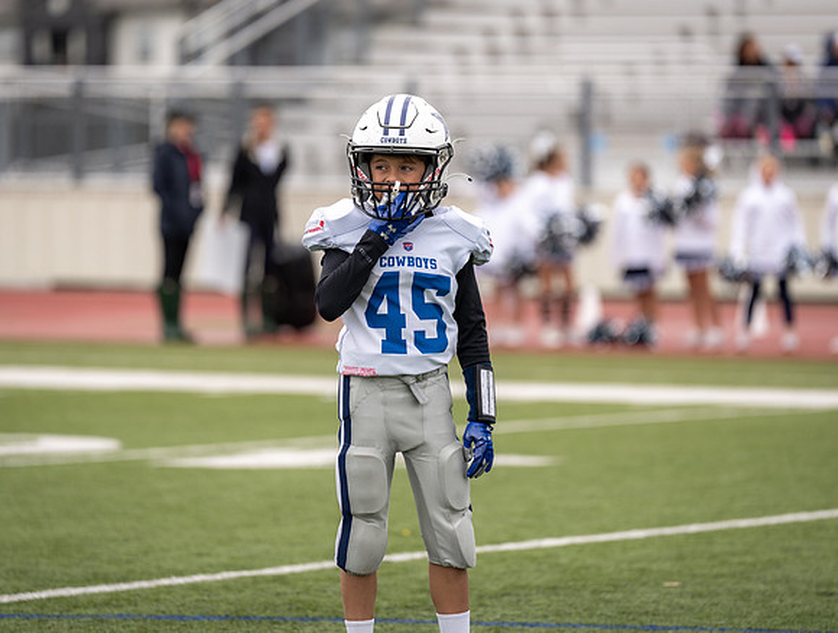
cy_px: 262
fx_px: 6178
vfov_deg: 5.9
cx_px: 394
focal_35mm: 255
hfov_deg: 7.8
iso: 160
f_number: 2.8
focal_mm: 200
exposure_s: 1/1250
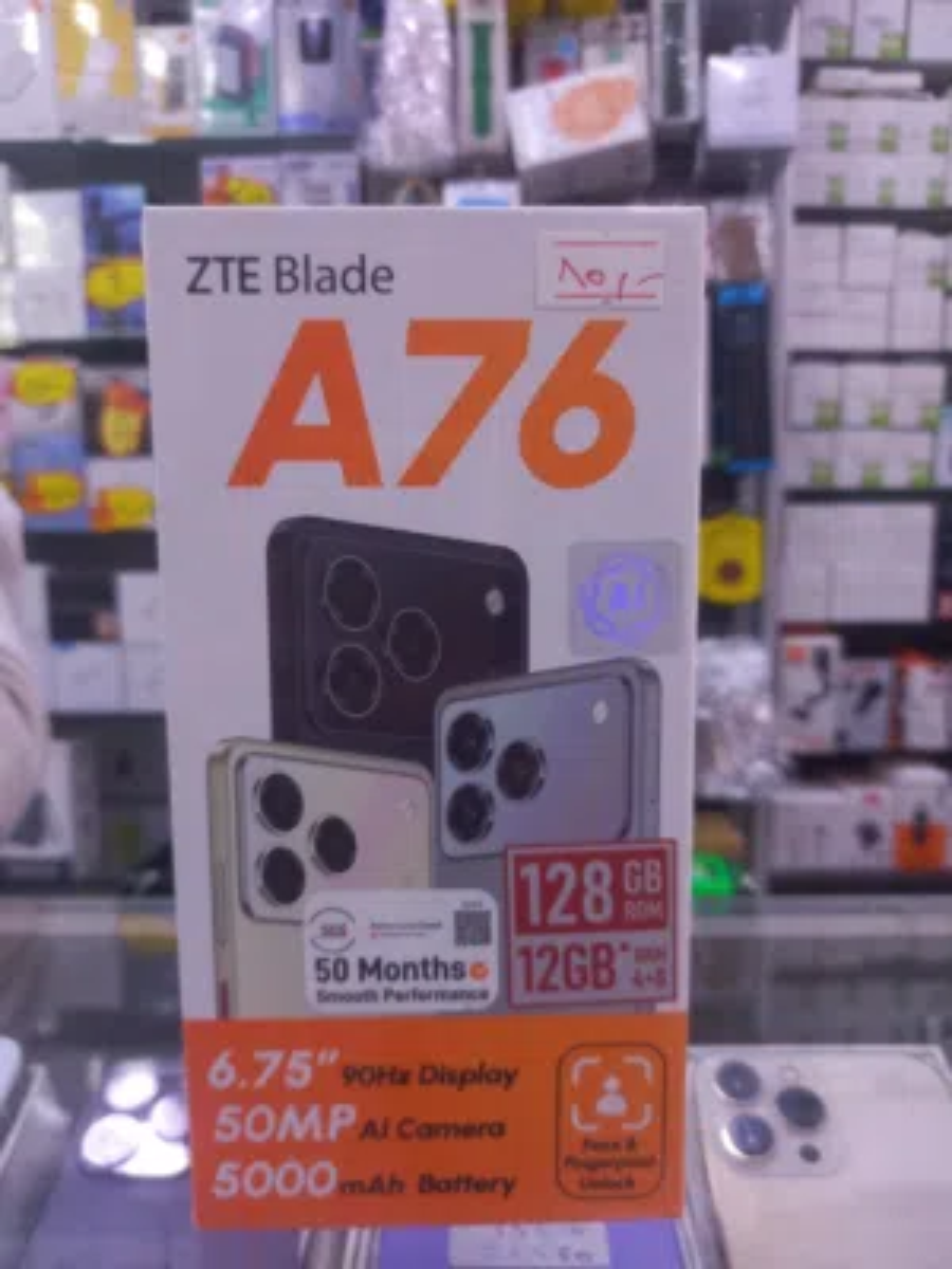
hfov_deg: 54.9
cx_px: 476
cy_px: 634
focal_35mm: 25
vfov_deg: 69.4
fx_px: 917
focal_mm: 4.6
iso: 125
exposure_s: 1/50
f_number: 2
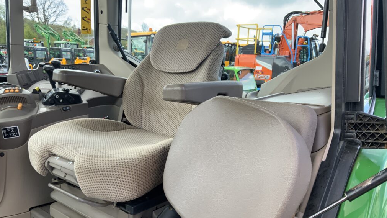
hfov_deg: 61.0
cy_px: 139
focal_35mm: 32
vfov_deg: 36.4
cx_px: 192
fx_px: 328
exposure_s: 1/178
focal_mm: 3
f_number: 1.8
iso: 16
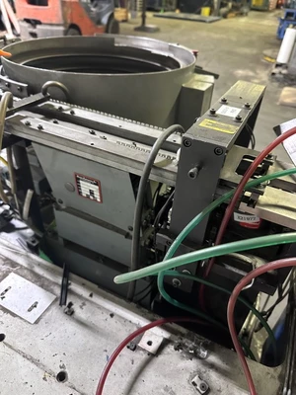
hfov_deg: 56.8
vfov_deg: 71.6
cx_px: 148
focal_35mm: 24
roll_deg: -3.4
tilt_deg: -36.8
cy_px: 198
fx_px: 274
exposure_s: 1/40
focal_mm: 6.86
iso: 640
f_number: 1.78
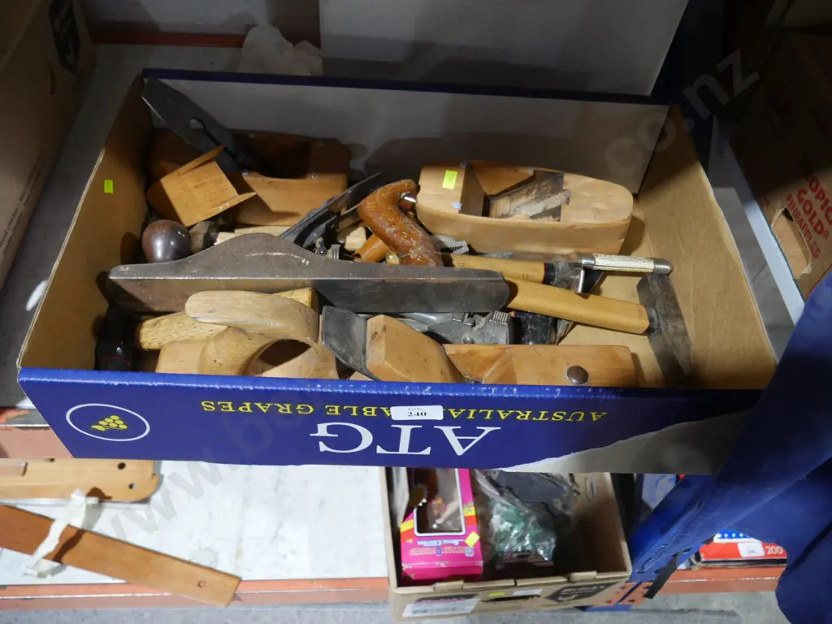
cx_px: 416
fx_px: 673
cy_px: 312
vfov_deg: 49.7
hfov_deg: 63.4
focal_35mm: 28
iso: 800
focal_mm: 14
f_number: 3.5
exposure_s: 1/60
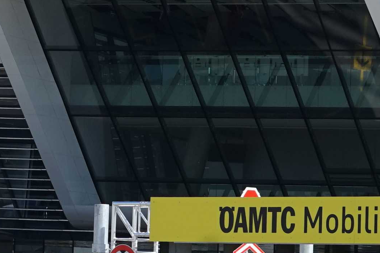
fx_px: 3304
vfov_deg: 4.4
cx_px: 22
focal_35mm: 313
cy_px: -105
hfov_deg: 6.6
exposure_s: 1/400
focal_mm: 55
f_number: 8
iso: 200
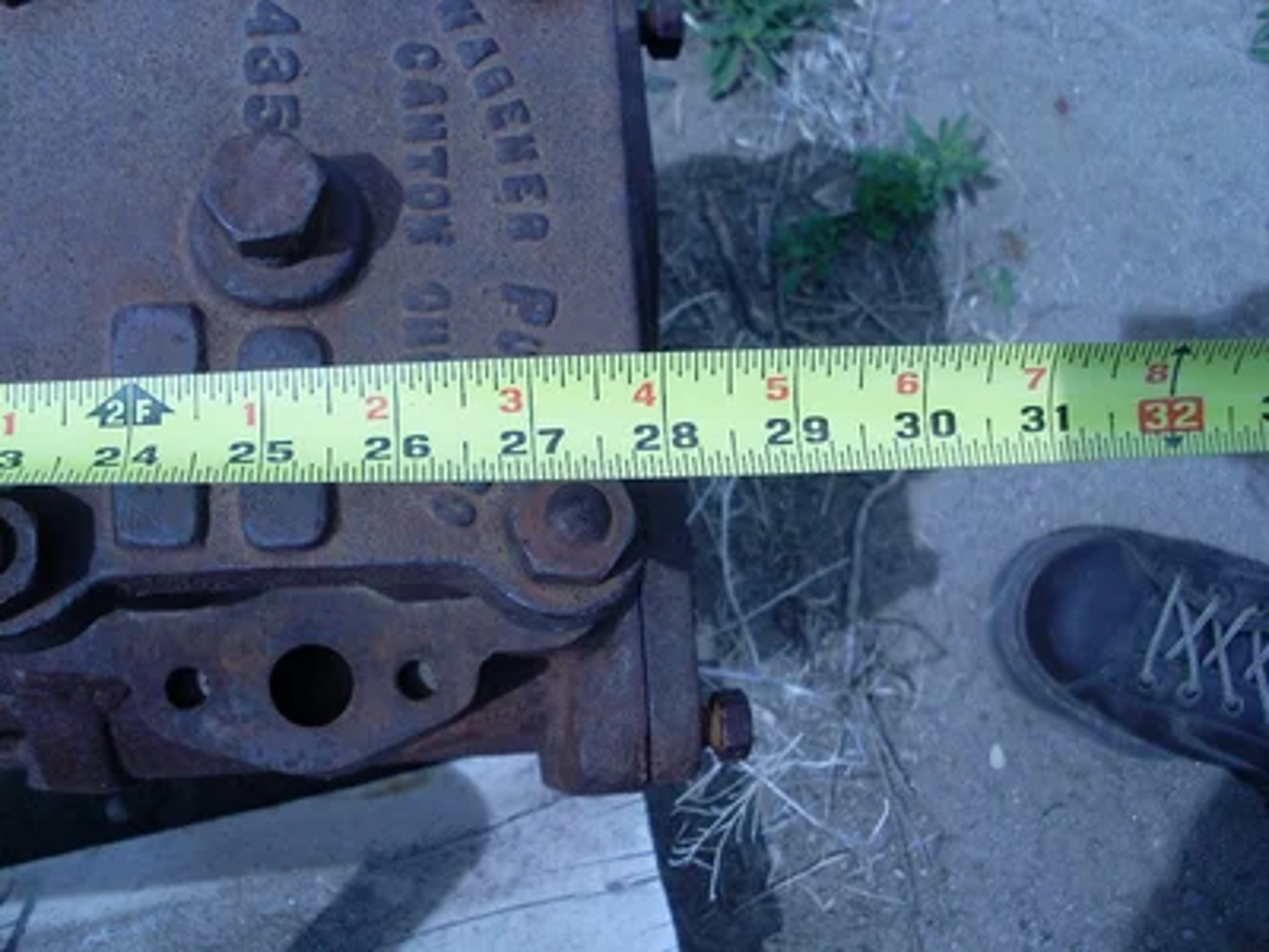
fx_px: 1393
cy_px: 476
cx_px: 634
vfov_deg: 37.7
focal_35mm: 38
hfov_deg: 49.0
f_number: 7.7
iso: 80
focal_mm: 6.3
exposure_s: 1/350
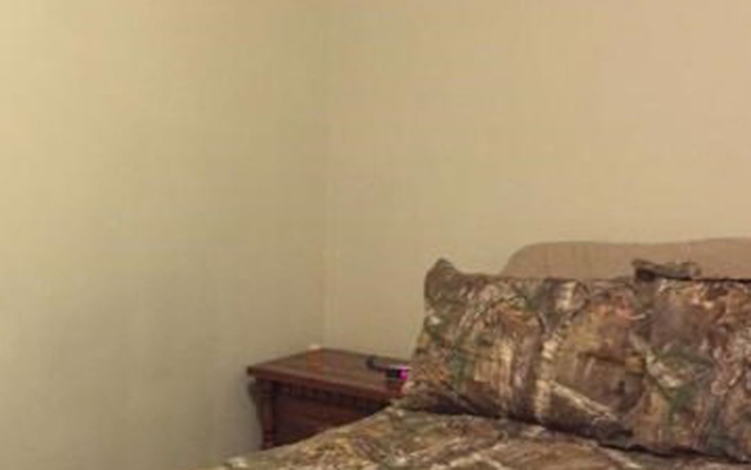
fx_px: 1126
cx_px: 138
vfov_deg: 23.0
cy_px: 413
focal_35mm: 55
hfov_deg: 35.6
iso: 400
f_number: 2.2
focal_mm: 4.15
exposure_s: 1/15
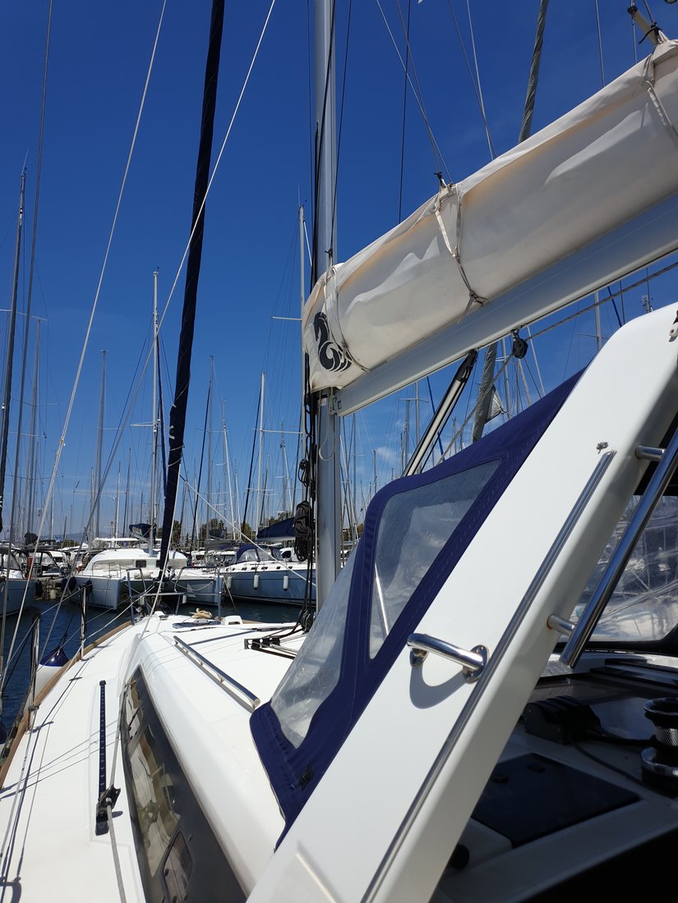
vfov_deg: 67.3
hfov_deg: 53.1
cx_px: 339
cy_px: 452
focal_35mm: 26
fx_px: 679
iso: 50
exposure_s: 1/7519
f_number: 2.4
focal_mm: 4.3
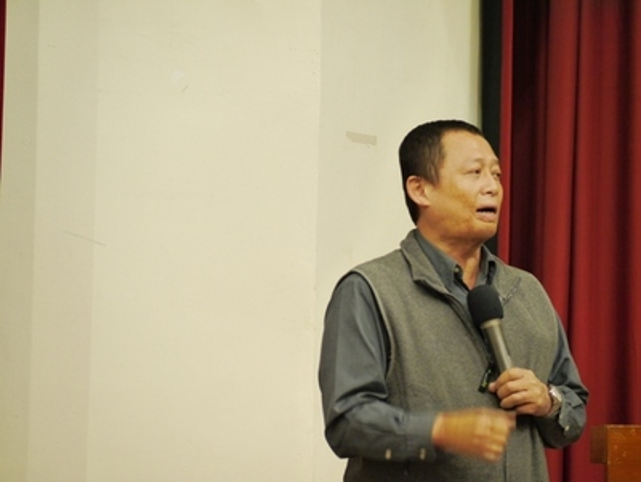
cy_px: 241
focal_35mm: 272
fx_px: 5043
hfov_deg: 7.3
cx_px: 320
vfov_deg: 5.5
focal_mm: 136
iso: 1600
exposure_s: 1/80
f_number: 5.1
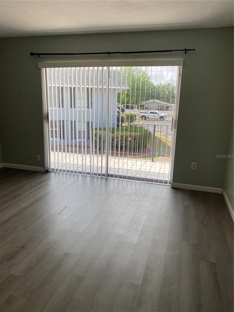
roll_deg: -2.2
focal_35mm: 26
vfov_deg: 67.3
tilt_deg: -16.6
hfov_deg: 53.1
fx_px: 234
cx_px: 117
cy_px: 156
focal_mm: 4.25
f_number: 1.8
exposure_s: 1/762
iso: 32
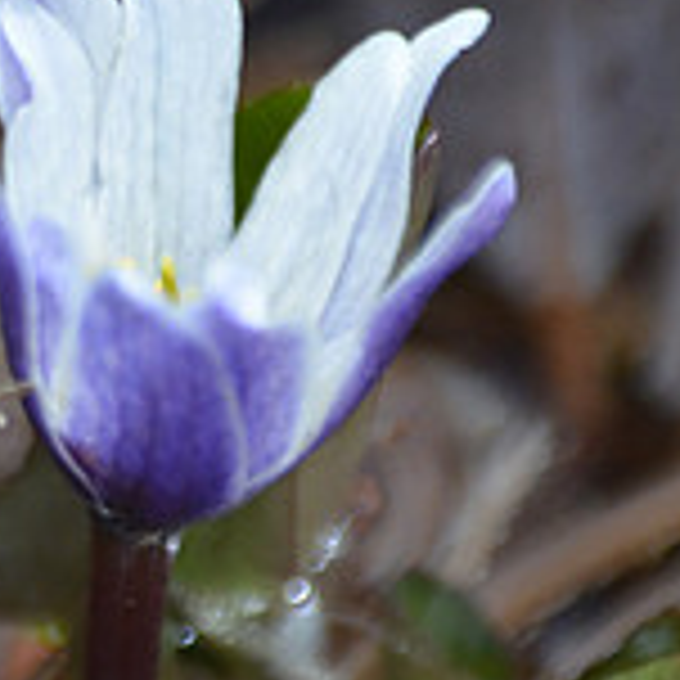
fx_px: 32559
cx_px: 81
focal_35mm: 1465
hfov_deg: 1.2
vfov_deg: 1.2
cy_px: 329
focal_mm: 300
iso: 500
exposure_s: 1/1000
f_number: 5.6
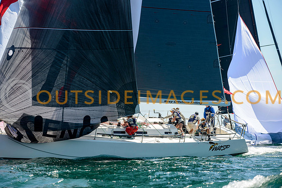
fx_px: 1136
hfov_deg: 14.2
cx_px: 141
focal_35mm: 145
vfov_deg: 9.5
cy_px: 94
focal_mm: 145
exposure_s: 1/800
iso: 250
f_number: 5.6
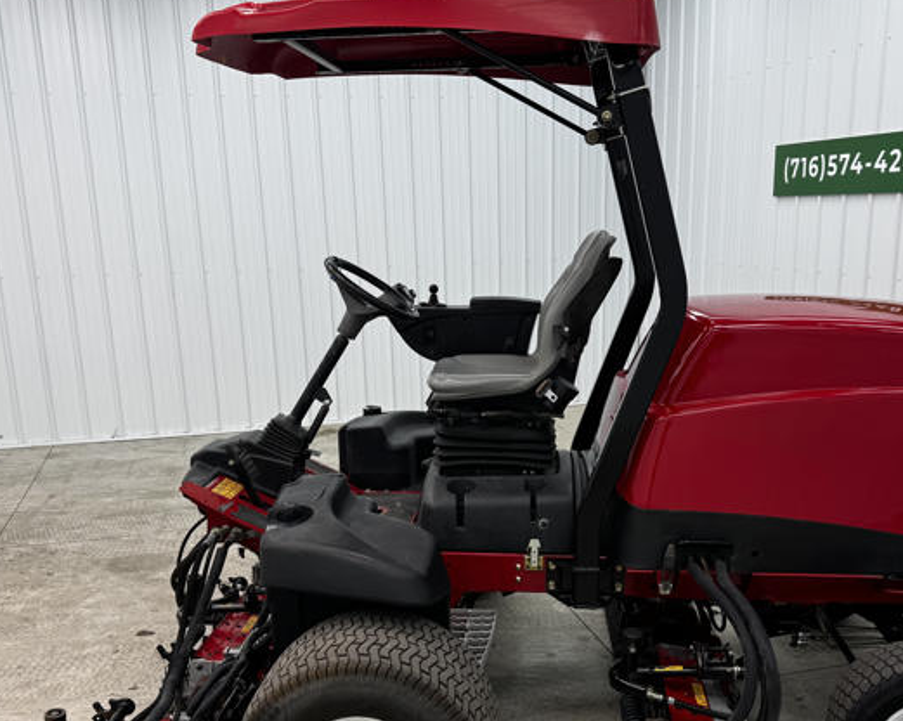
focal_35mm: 36
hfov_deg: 50.3
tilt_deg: -15.2
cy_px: 466
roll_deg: +0.7
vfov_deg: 40.7
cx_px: 475
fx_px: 961
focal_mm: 6.76
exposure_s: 1/120
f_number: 1.78
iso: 80
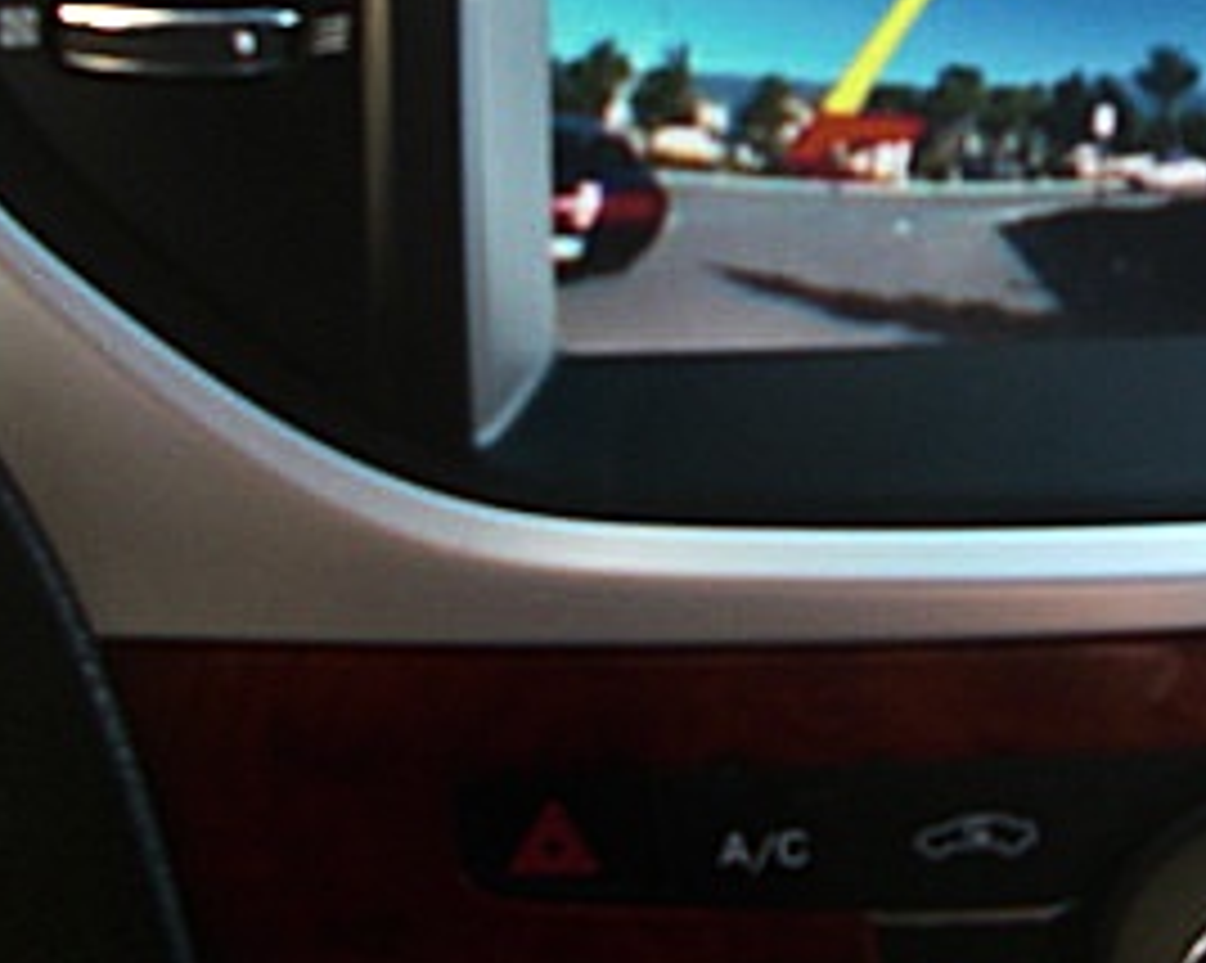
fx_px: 2996
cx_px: 1071
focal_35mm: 84
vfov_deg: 17.9
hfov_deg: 22.3
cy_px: 27
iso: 100
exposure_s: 1/60
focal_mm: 6.3
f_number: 2.8
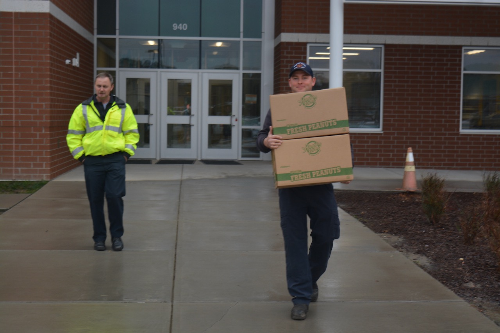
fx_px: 792
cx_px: 250
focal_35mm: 57
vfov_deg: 23.8
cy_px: 166
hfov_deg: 35.0
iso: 400
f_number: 5
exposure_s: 1/100
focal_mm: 38
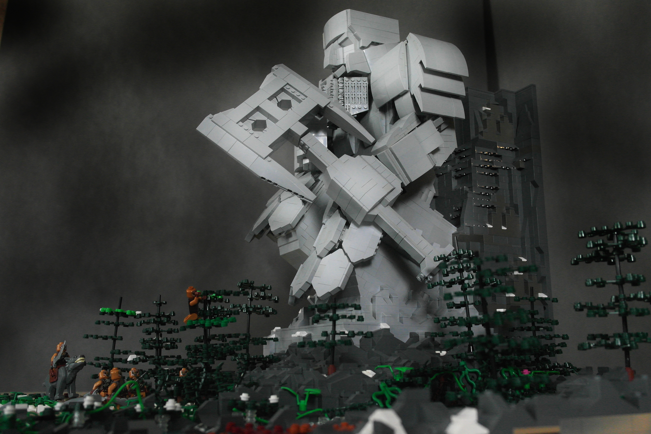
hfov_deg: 53.1
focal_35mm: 36
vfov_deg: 36.9
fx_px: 651
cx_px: 326
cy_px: 217
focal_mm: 24
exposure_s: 1/200
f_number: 5.6
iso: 1600
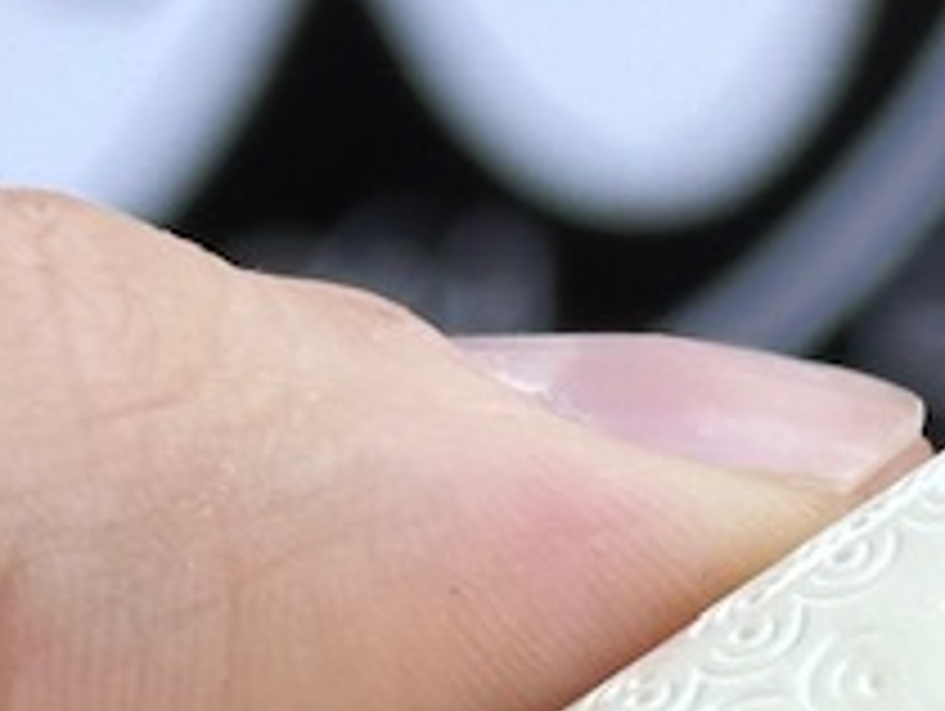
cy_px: 598
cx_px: 1130
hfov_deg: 6.7
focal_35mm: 292
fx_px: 7981
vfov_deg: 5.1
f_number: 1.78
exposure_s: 1/166
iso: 50
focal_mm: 6.86
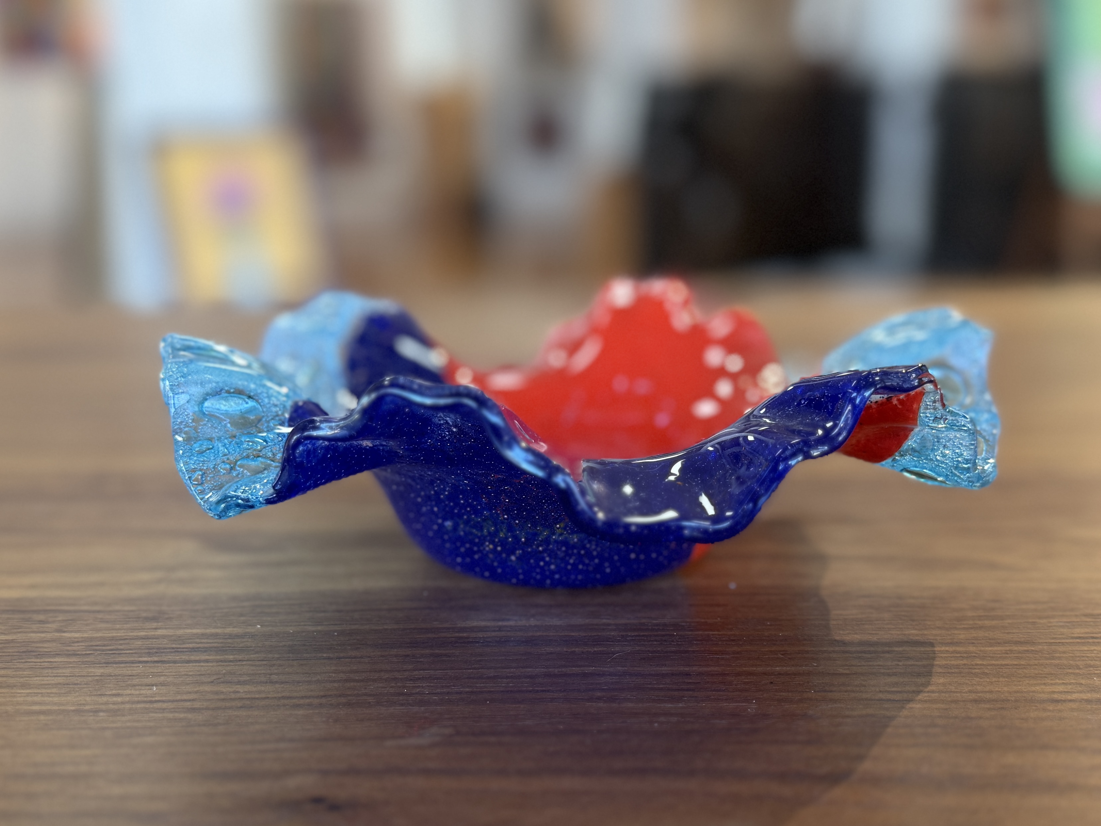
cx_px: 550
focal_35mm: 24
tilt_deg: -14.4
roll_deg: +0.8
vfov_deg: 56.8
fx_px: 763
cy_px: 413
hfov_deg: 71.6
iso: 125
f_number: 1.78
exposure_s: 1/120
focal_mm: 6.76
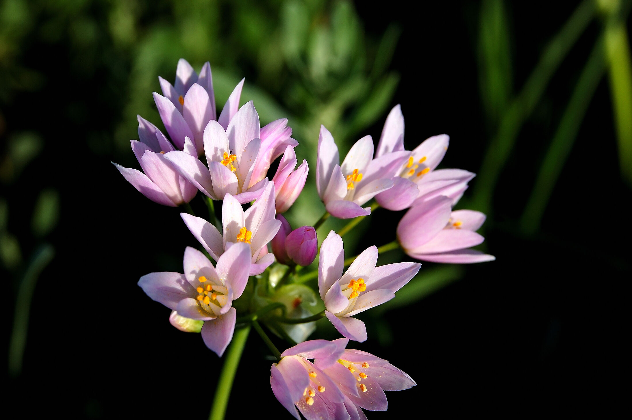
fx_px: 1588
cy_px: 201
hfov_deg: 22.5
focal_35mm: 91
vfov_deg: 15.1
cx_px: 293
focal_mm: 55
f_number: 8
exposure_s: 1/200
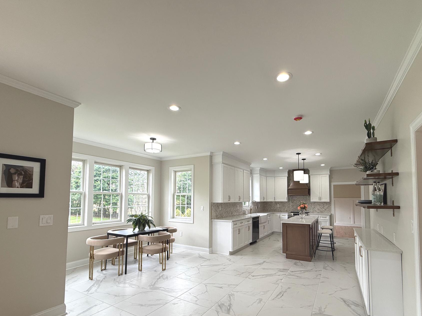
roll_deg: -0.8
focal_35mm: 17
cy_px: 187
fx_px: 207
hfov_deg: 90.8
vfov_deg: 74.0
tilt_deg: +3.1
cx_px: 228
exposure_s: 1/120
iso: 80
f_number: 2.2
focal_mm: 2.22
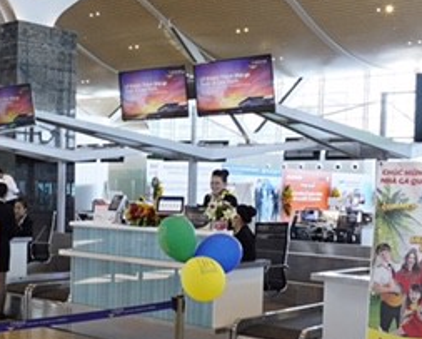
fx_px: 713
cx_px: 88
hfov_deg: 32.2
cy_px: 214
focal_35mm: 57
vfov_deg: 26.6
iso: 1250
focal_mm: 16
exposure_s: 1/100
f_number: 5
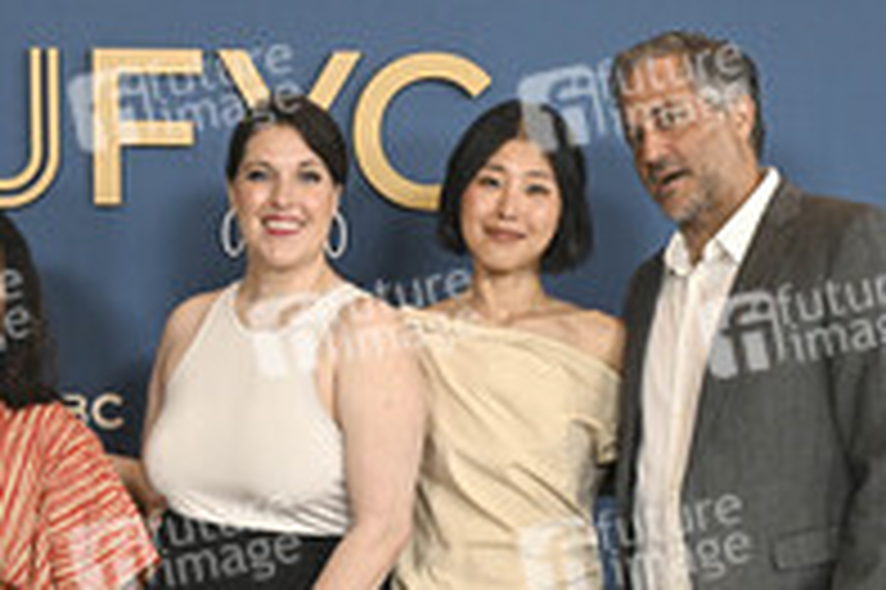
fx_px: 1967
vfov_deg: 16.5
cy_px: 662
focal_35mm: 80
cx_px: 245
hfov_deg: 25.1
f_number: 5
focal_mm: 35
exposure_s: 1/320
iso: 2000
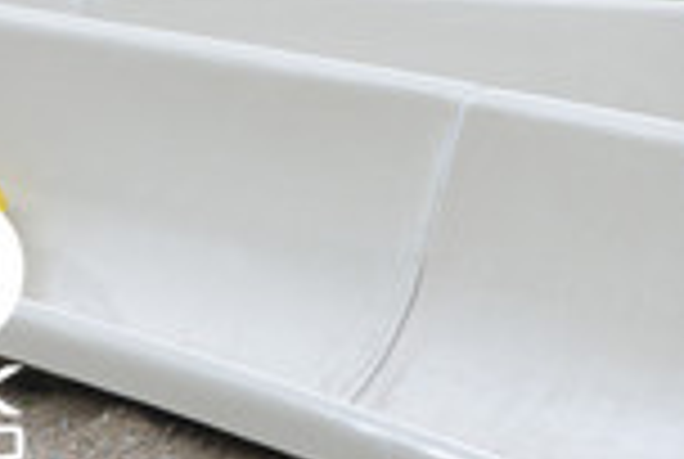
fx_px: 9747
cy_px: 272
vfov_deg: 2.7
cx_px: -112
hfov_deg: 4.0
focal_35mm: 512
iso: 1400
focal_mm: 195
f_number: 6.3
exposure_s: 1/1250
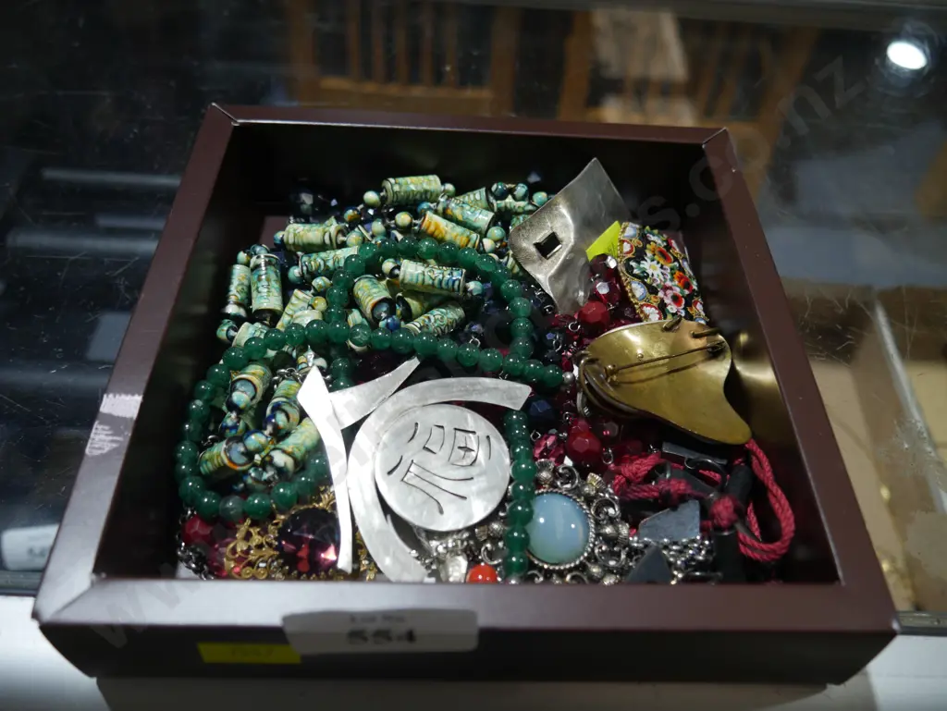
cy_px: 356
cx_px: 474
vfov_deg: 49.8
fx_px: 766
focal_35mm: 28
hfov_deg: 63.4
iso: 200
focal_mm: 14
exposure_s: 1/80
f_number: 3.5
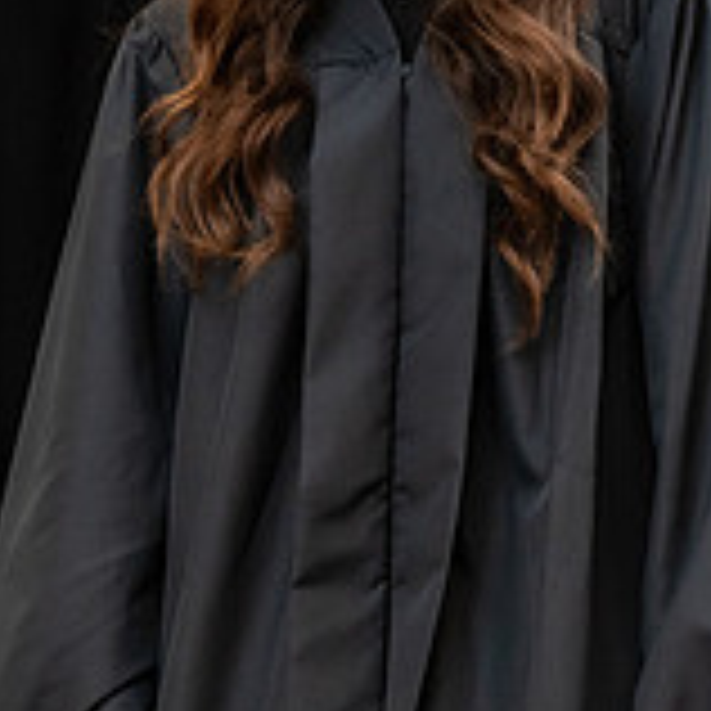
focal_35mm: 343
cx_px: 500
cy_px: 92
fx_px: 7971
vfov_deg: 5.1
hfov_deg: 5.1
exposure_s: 1/200
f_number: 3.5
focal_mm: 110
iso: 1600
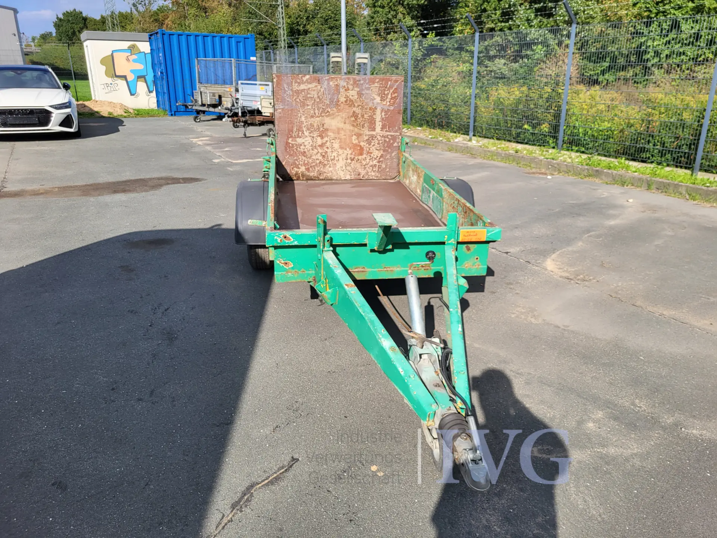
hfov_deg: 67.3
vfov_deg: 53.1
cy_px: 269
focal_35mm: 26
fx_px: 539
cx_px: 358
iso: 40
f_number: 1.8
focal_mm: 5.4
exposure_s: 1/1709
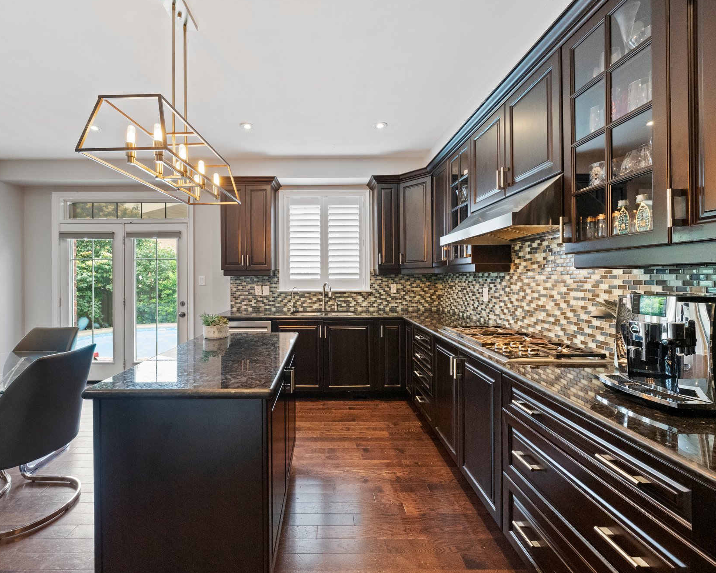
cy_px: 284
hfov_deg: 100.5
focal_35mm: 14
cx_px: 328
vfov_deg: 88.0
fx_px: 297
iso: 8000
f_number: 9
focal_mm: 12
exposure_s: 1/30
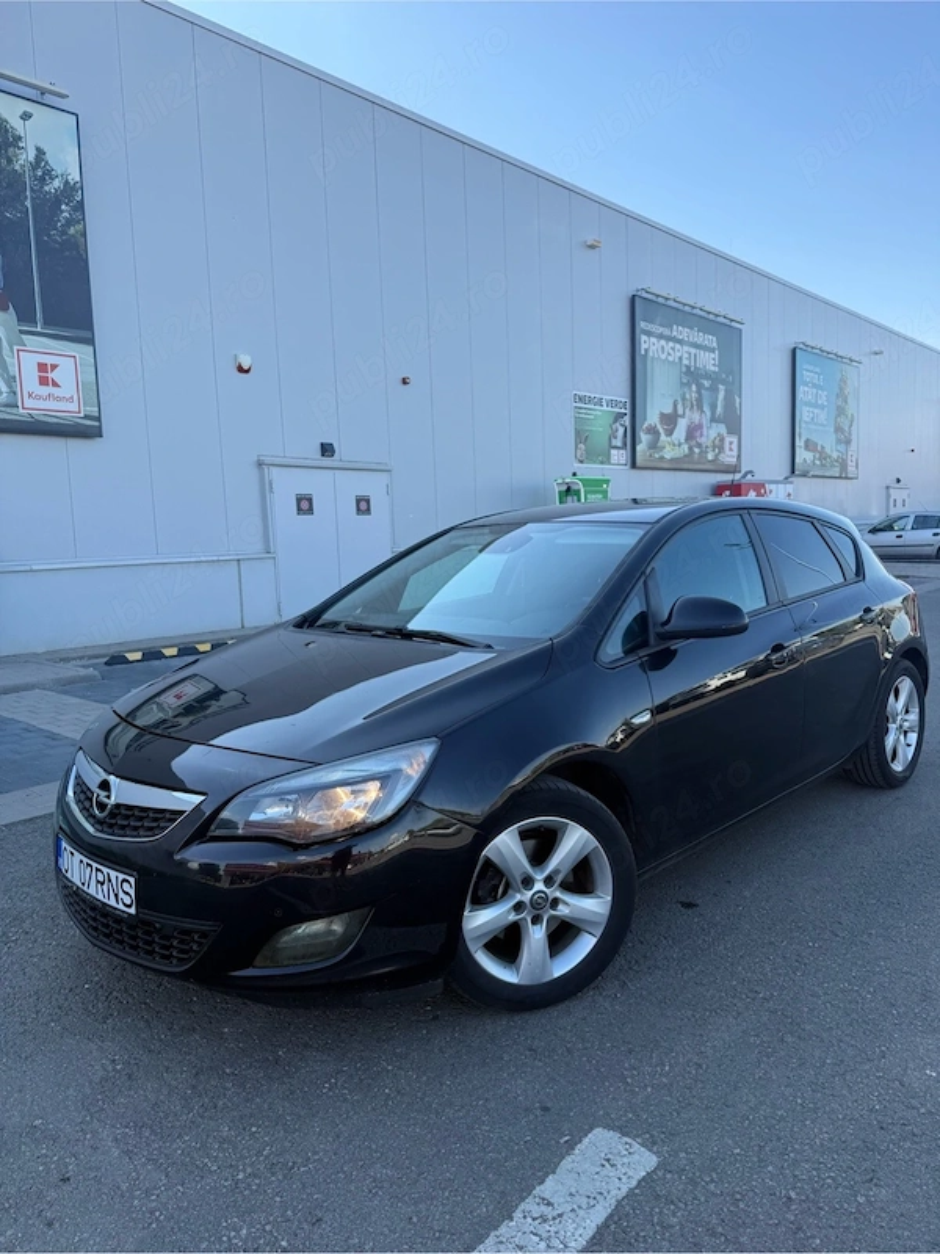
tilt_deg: -5.9
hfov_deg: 56.8
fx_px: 869
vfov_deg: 71.6
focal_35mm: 24
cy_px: 627
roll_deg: +1.7
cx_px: 470
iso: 80
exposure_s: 1/1230
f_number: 1.78
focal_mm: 6.76
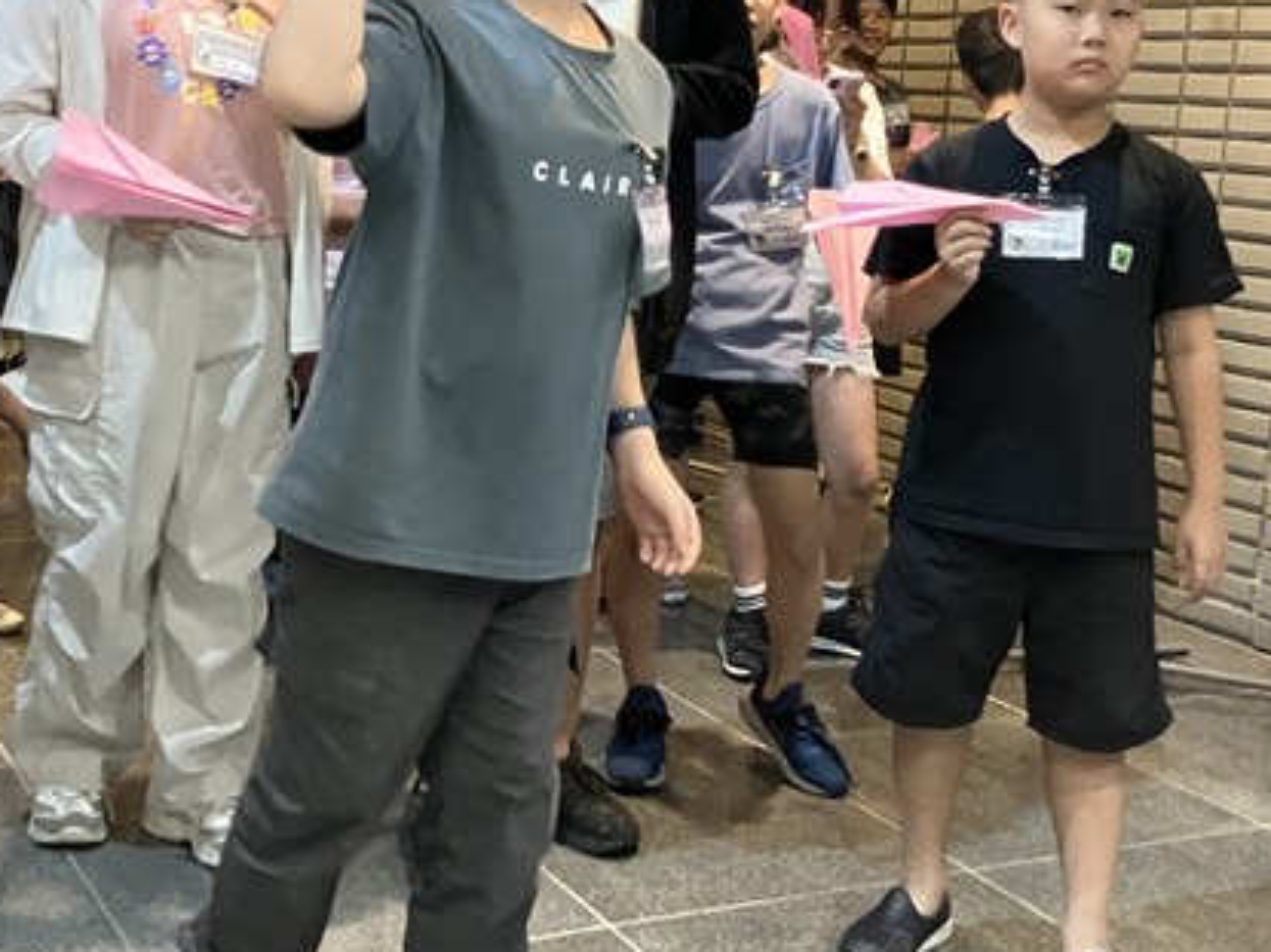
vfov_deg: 26.9
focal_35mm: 54
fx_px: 1982
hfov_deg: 35.5
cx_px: 665
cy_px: 364
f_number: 1.8
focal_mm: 3.99
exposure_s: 1/30
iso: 640
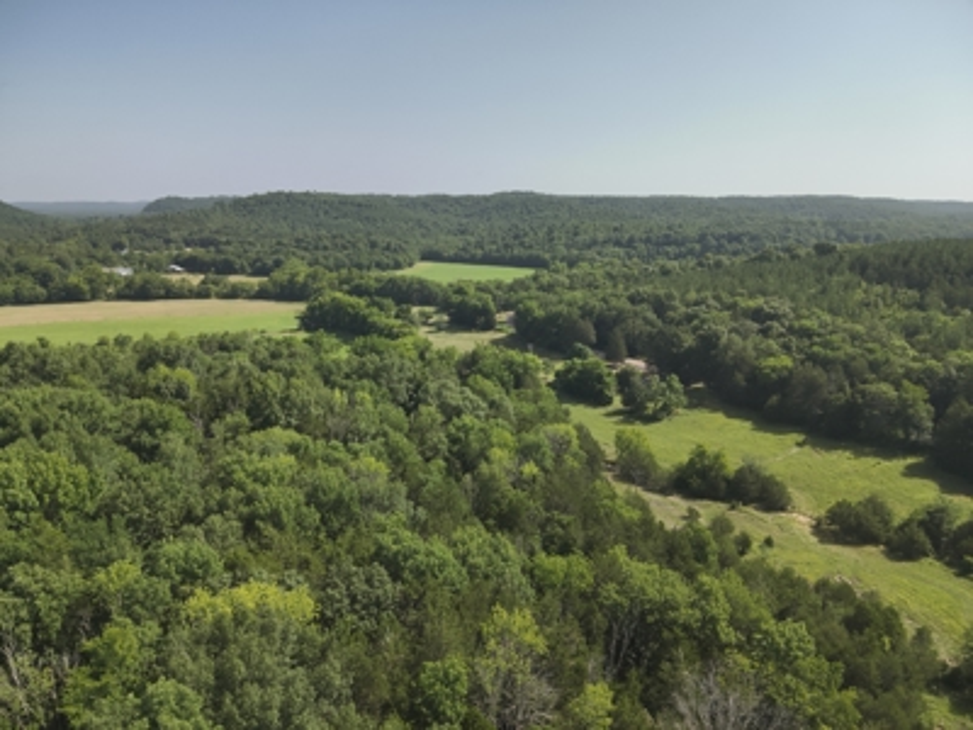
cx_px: 486
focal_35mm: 24
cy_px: 365
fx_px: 675
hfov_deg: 71.6
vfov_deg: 56.8
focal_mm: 4.4
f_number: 2.8
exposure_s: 1/800
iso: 100
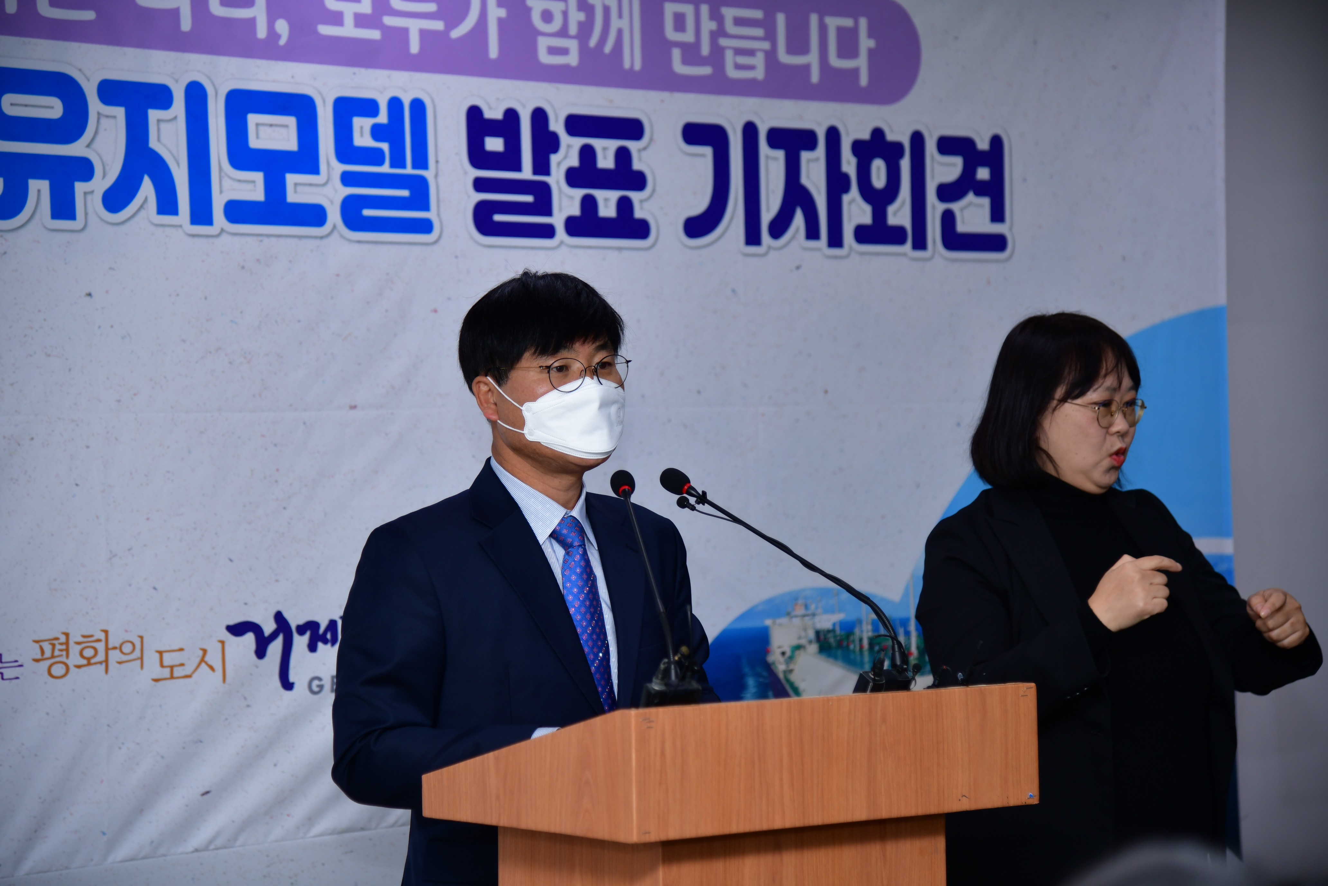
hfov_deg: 23.6
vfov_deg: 15.9
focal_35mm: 86
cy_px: 443
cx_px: 664
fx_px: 3172
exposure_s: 1/250
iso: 400
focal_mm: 86
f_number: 4
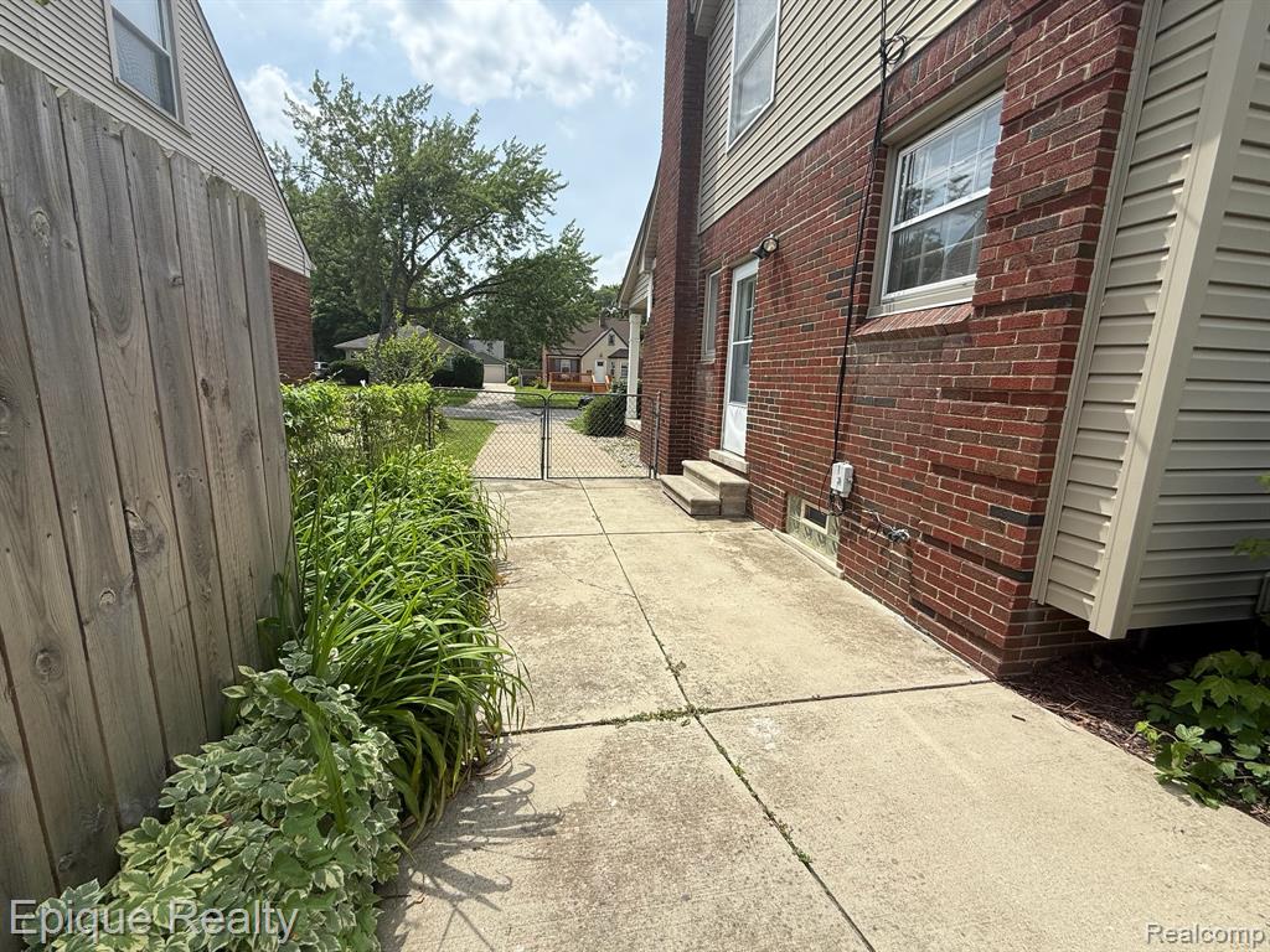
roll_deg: -2.0
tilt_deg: -10.0
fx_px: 514
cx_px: 635
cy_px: 476
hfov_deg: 102.1
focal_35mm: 14
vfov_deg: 85.7
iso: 50
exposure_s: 1/1795
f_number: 2.2
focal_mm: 2.22
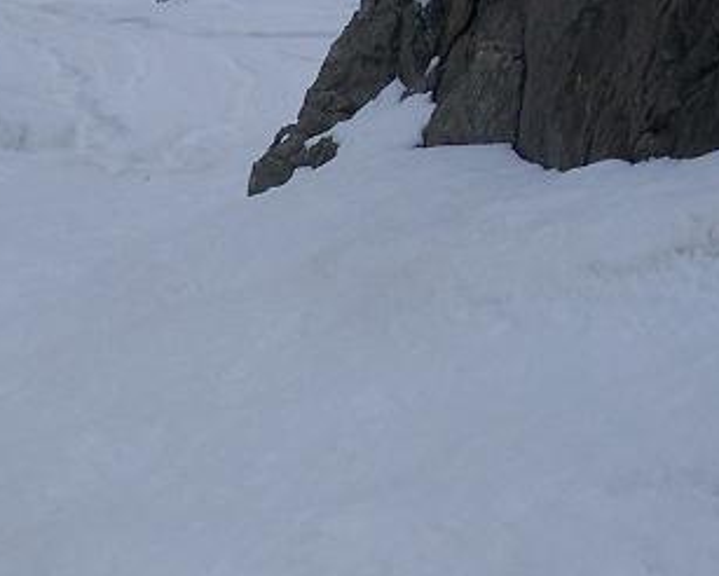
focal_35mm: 83
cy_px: 297
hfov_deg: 22.6
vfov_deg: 18.5
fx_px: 1767
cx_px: 112
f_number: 5.6
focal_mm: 5.6
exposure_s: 1/1500
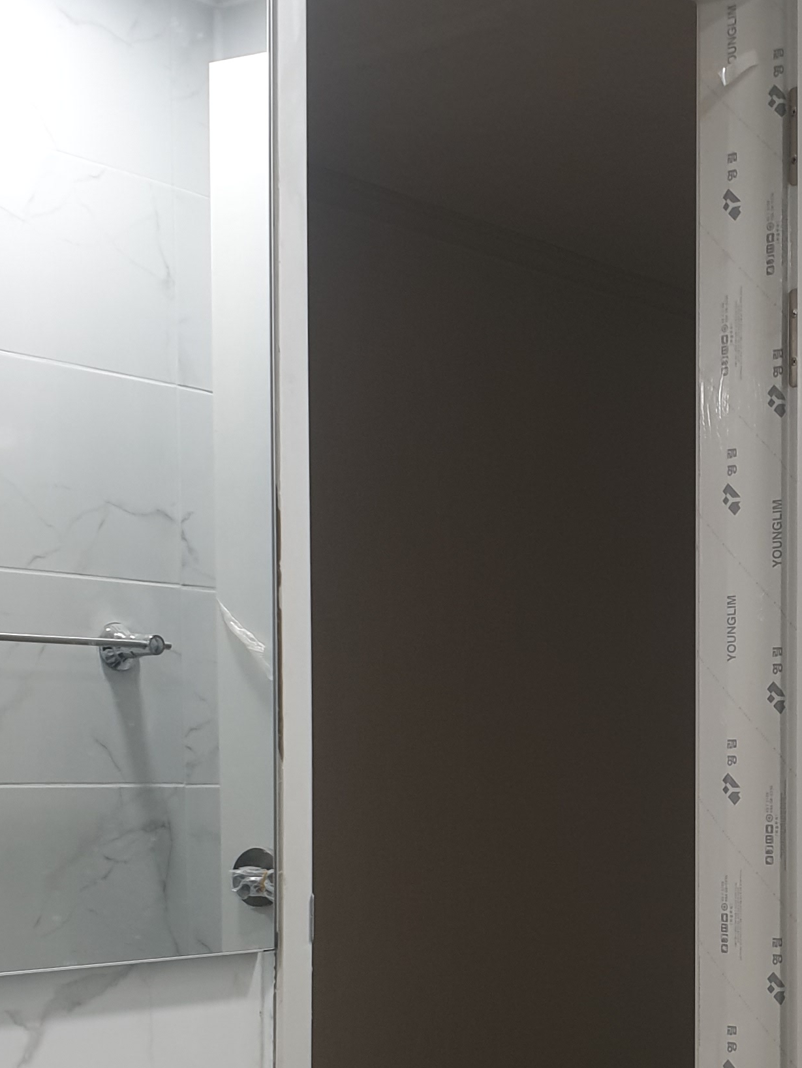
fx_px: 1977
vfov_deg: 29.9
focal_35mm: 64
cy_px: 757
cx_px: 698
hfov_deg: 22.5
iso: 100
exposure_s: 1/60
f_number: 2.4
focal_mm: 4.3
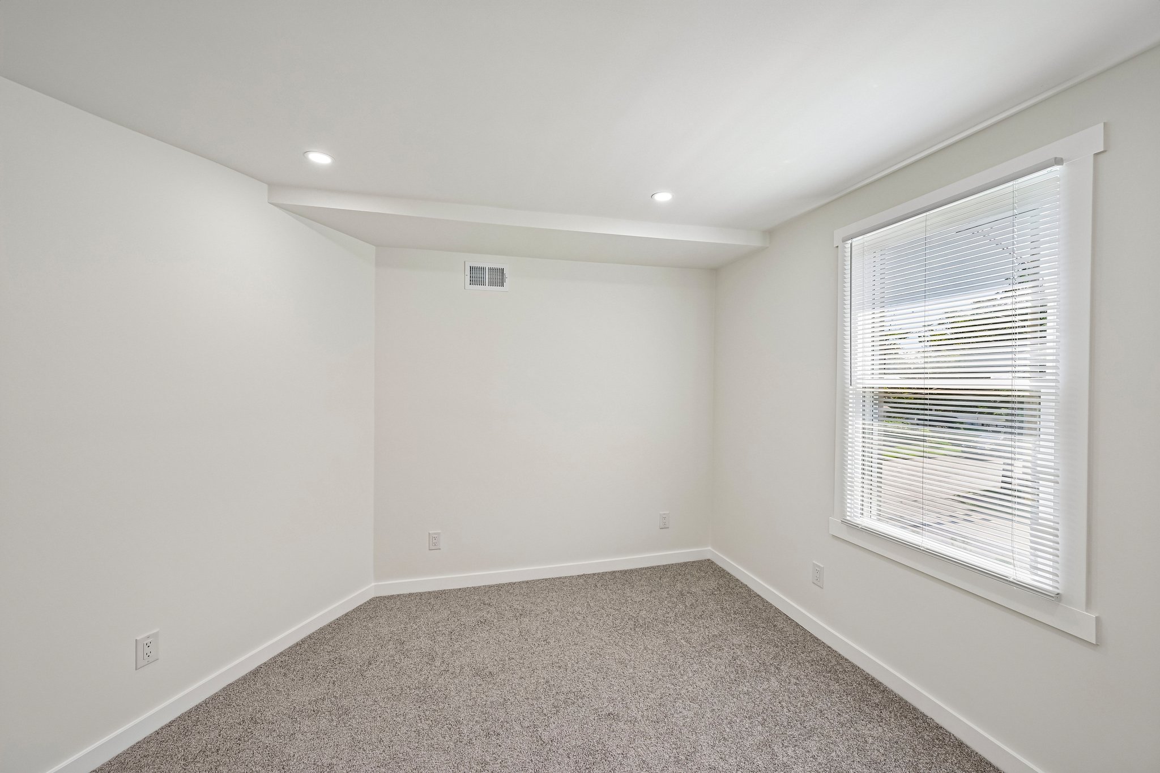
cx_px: 580
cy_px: 386
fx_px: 451
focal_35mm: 14
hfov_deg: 104.3
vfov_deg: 81.2
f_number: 8
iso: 100
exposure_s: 1/15
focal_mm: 14
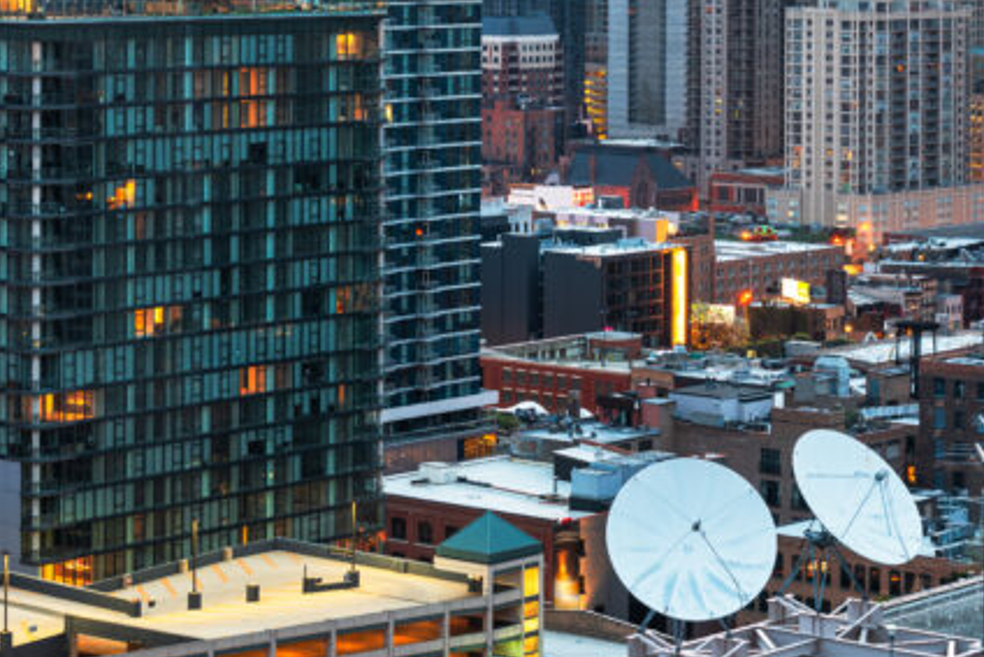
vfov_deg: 11.7
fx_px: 3172
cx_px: 353
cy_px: -45
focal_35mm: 116
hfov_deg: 17.6
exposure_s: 2
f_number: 8
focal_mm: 48
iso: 64
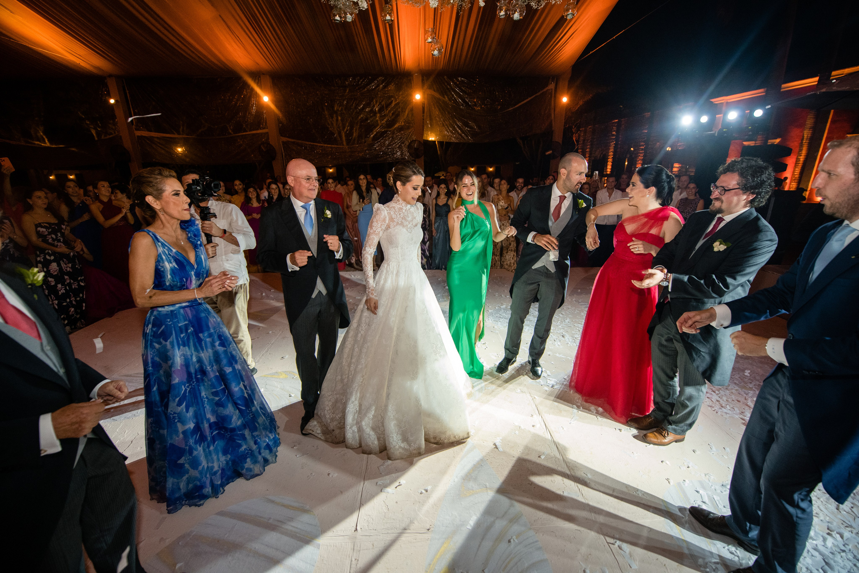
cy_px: 286
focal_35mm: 14
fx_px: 334
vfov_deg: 81.2
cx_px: 430
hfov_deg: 104.3
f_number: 3.5
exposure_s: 1/200
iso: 2000
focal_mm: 14
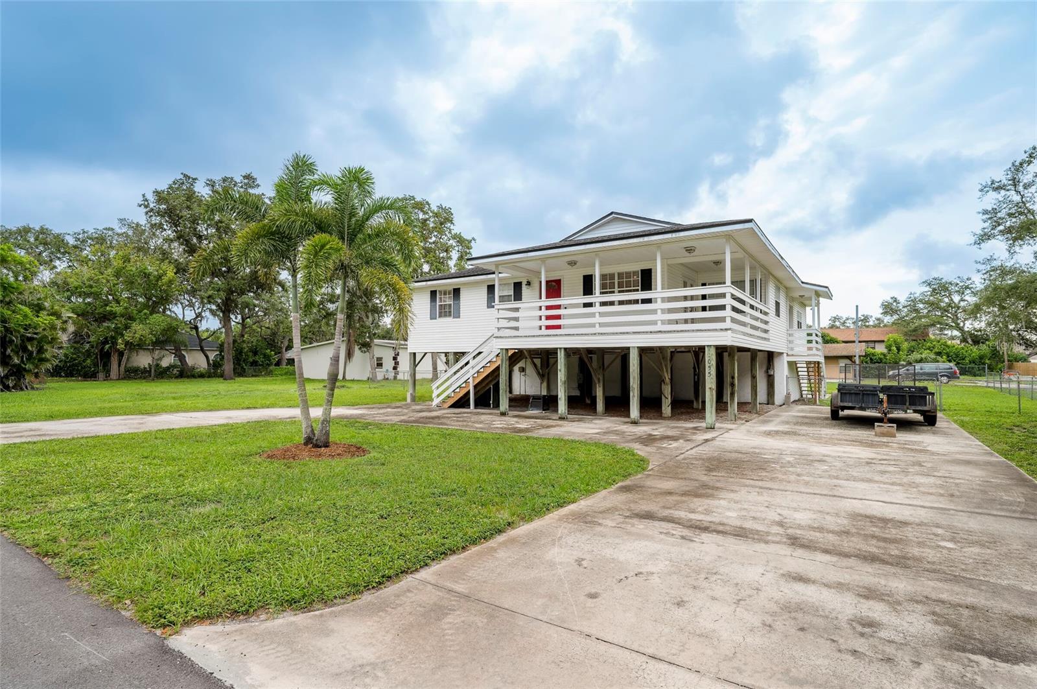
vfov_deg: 65.8
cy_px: 344
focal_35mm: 18
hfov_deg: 88.5
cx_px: 518
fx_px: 532
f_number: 8
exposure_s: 1/100
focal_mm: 18.5
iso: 250
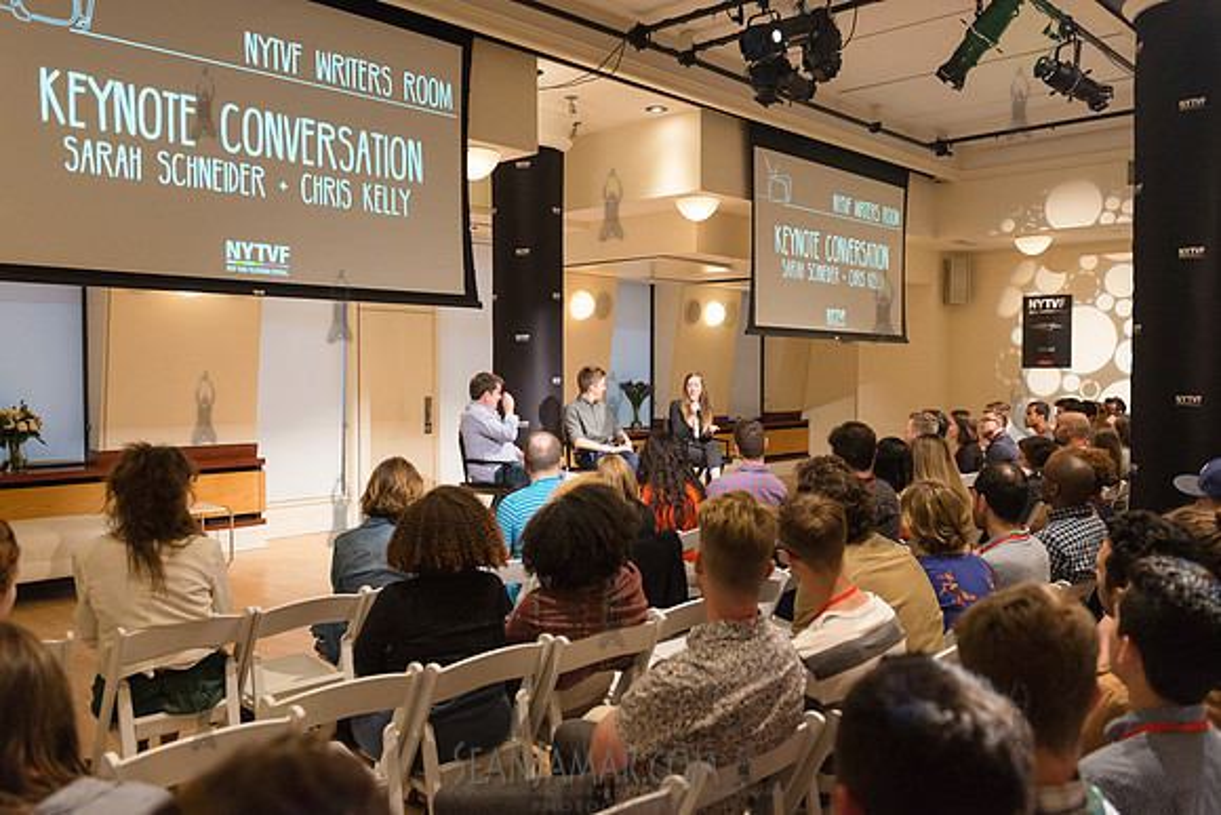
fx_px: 984
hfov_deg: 63.6
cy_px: 408
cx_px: 610
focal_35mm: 29
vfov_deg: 45.0
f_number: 4
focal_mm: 29
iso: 2500
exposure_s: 1/125
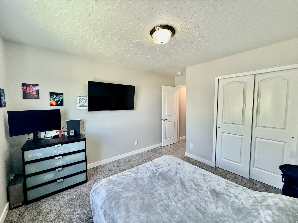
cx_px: 149
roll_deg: -0.7
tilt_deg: -3.6
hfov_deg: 102.1
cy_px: 112
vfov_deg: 85.7
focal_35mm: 14
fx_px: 121
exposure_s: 1/120
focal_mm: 2.22
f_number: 2.2
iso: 160
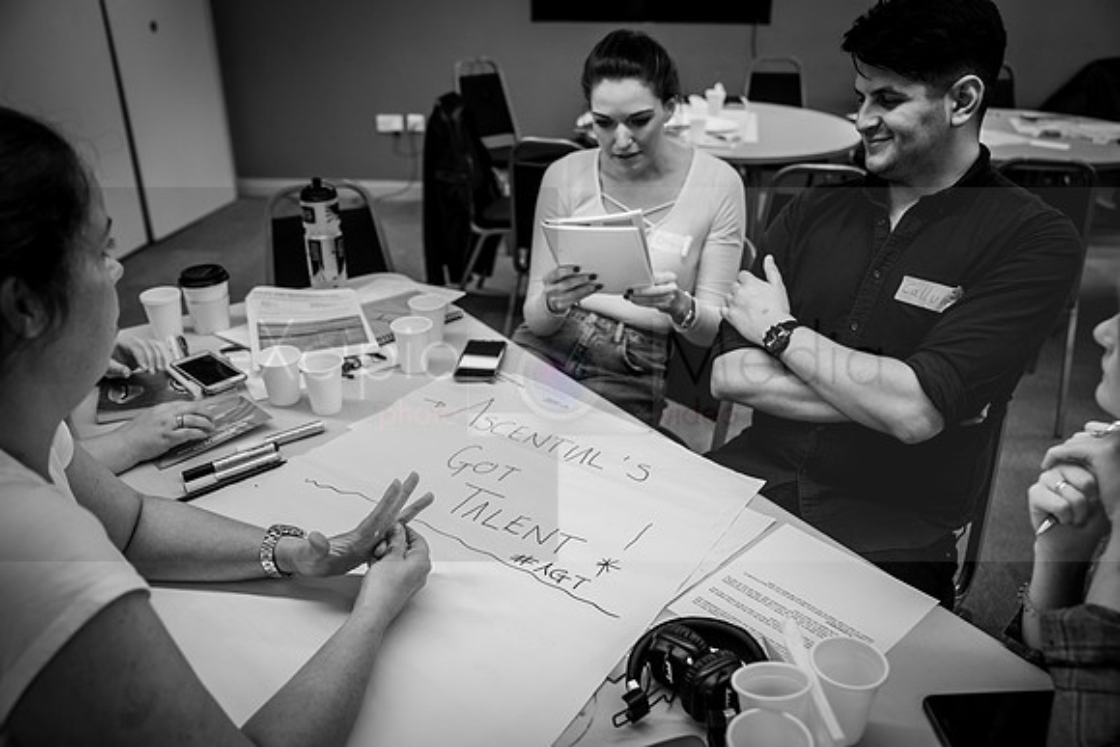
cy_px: 374
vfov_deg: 45.0
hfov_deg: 63.6
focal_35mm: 29
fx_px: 902
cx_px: 560
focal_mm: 29
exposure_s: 1/125
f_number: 2.8
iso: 500
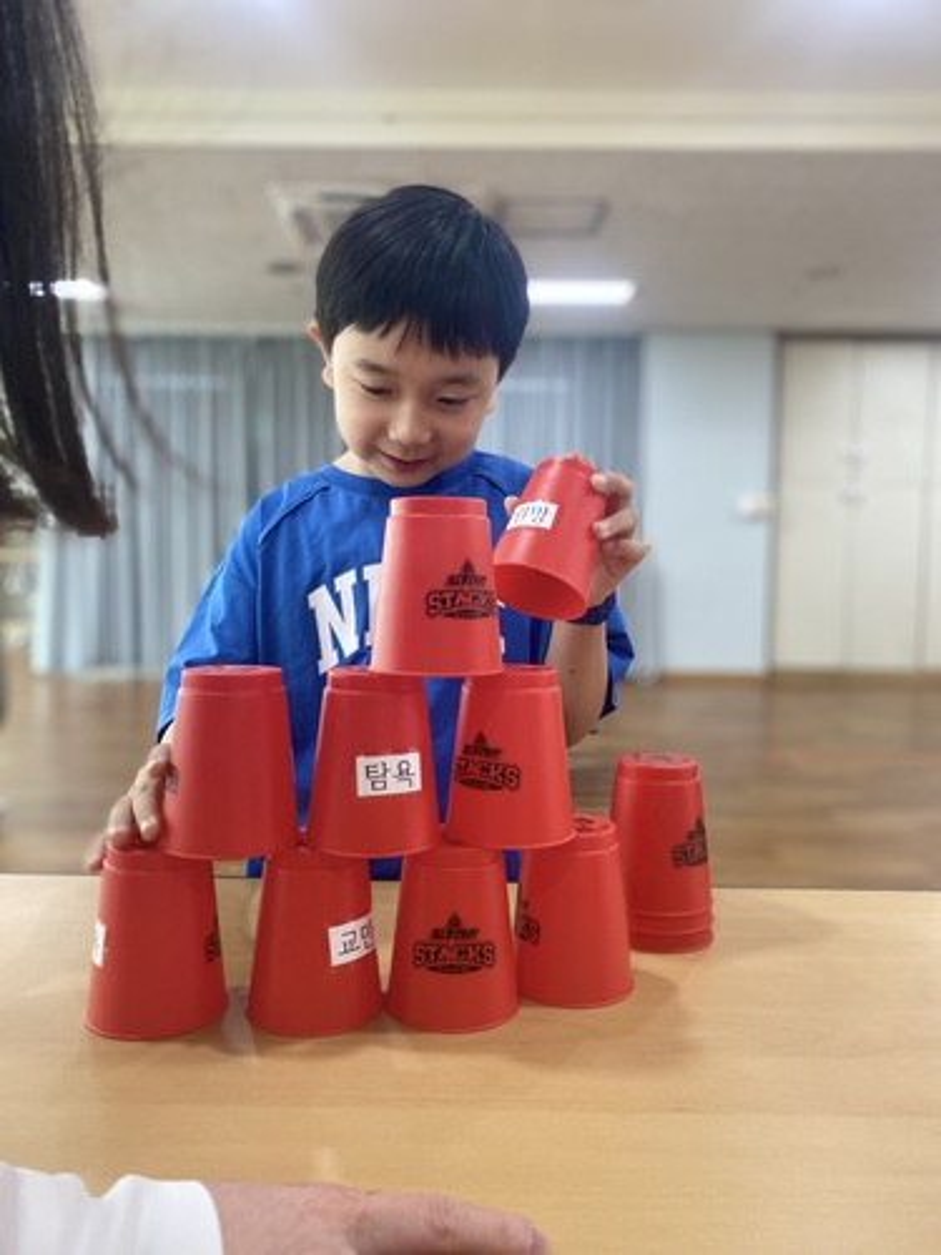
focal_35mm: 26
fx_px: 942
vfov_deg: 67.3
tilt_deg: -5.0
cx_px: 470
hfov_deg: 53.1
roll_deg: +0.8
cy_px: 628
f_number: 1.8
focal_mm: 4.25
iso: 125
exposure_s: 1/60
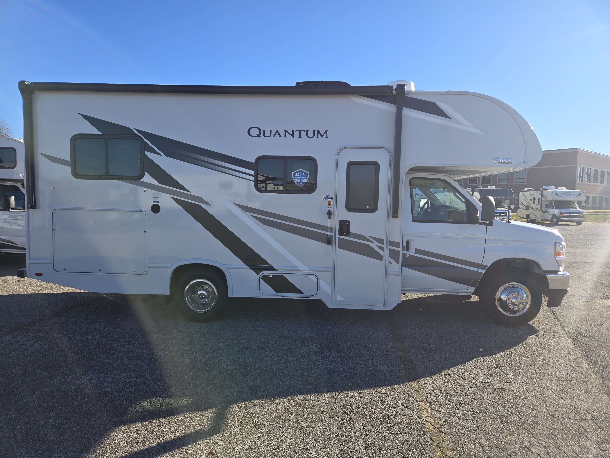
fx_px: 405
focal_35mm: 23
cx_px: 305
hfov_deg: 73.9
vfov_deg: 58.9
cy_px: 229
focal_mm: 5.4
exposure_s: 1/1276
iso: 25
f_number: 1.8
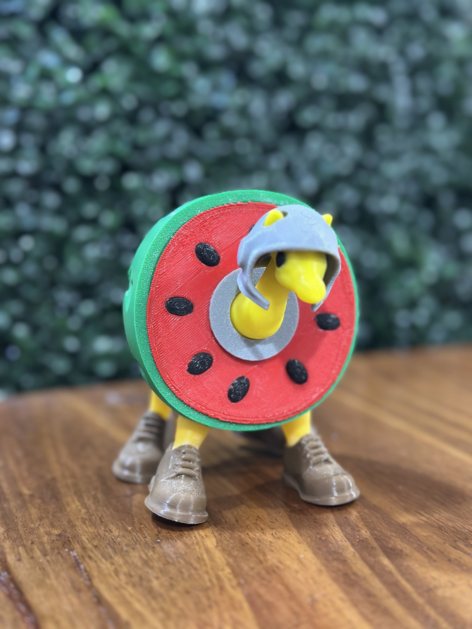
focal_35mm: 48
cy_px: 314
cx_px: 236
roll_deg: +1.1
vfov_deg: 39.7
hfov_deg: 30.3
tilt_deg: -7.6
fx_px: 873
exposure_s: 1/33
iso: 500
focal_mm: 6.86
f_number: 1.78
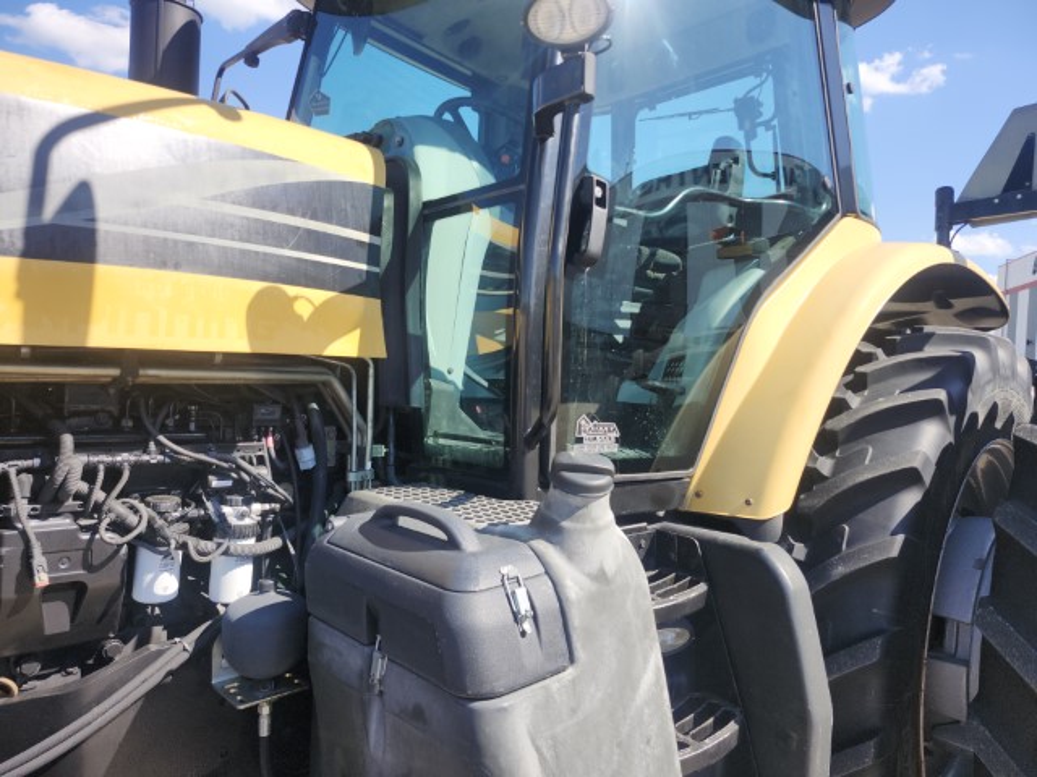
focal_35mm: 23
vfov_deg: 58.9
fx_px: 689
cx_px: 518
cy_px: 388
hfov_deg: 73.9
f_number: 1.8
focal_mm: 5.54
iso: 25
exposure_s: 1/775
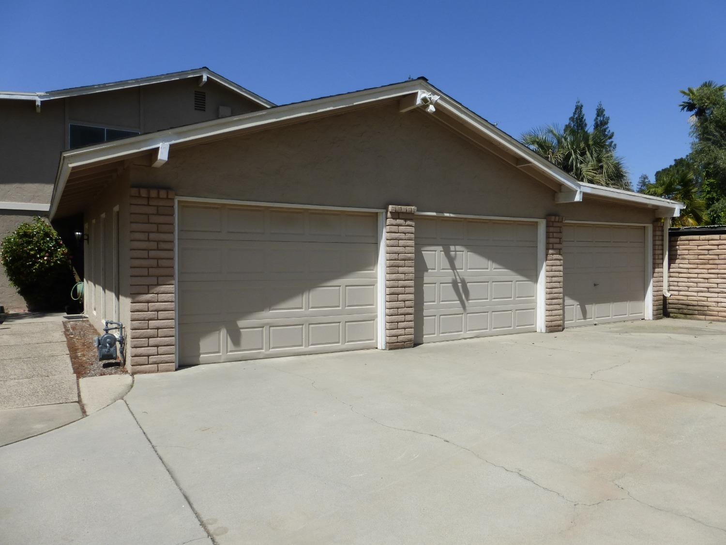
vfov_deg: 54.9
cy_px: 272
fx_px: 524
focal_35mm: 25
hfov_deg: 69.4
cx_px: 363
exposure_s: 1/1300
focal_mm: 4.3
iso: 100
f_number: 4
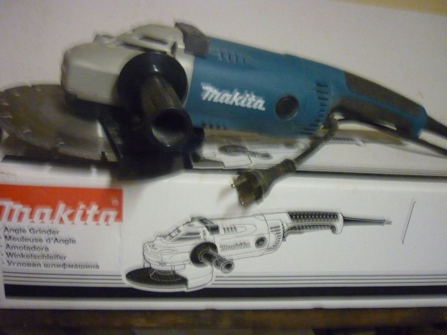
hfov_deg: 55.4
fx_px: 426
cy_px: 168
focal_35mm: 33
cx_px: 224
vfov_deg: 42.9
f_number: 2.8
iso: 800
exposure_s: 1/20
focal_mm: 5.5
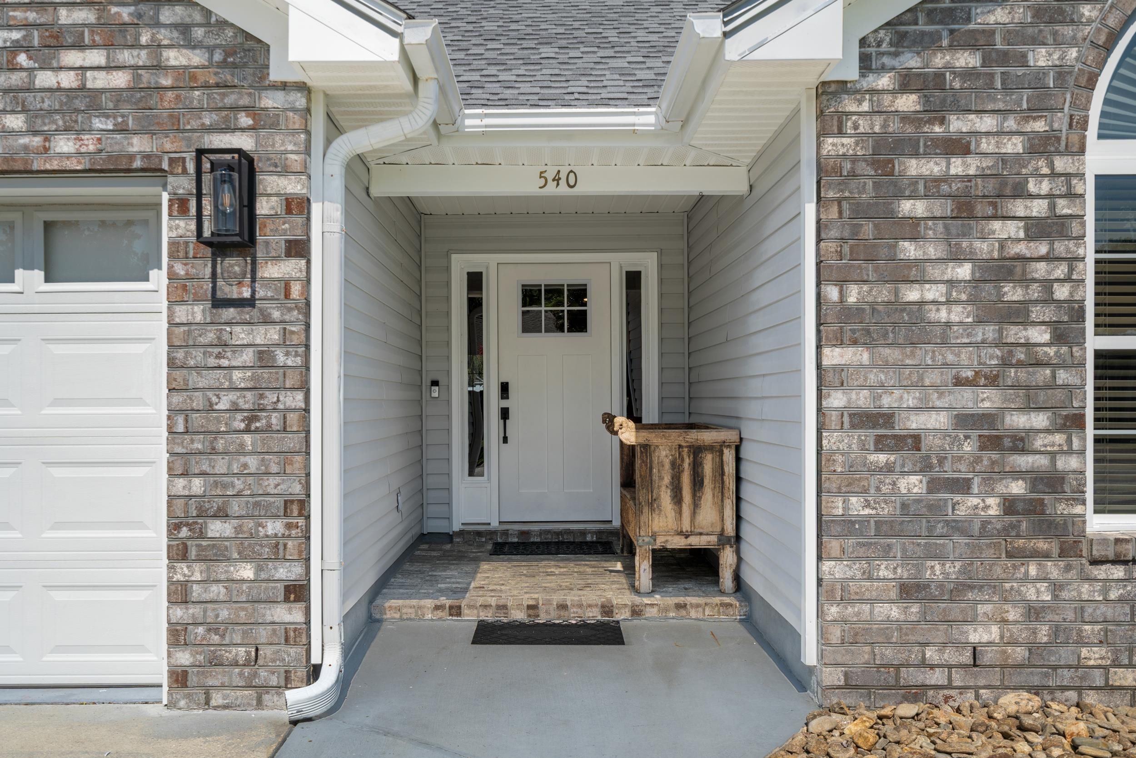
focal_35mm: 33
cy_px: 379
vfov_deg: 40.0
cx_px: 568
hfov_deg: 57.2
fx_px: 1041
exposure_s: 1/1000
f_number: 8
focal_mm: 33
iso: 125
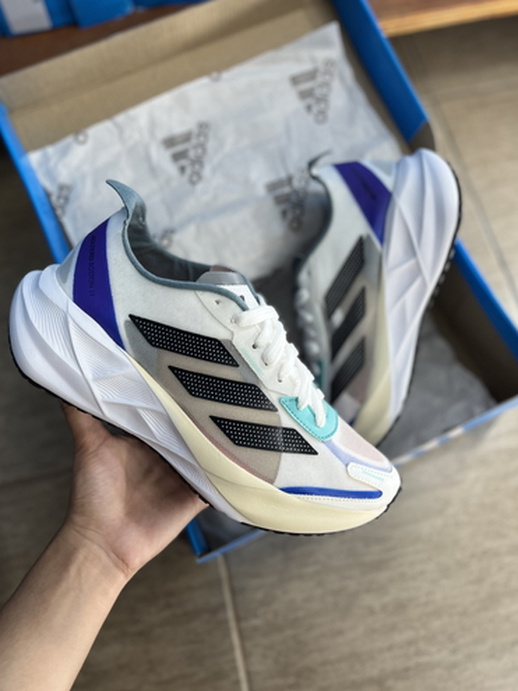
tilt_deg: -68.1
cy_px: 329
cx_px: 265
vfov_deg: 63.4
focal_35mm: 28
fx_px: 559
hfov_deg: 49.7
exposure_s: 1/100
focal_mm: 5.1
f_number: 1.6
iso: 40
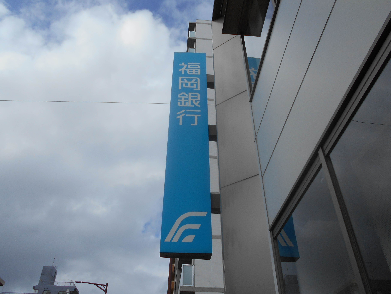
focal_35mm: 30
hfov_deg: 60.0
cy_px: 147
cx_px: 196
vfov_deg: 46.8
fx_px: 339
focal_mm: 5.1
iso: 80
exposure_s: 1/2000
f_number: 3.4
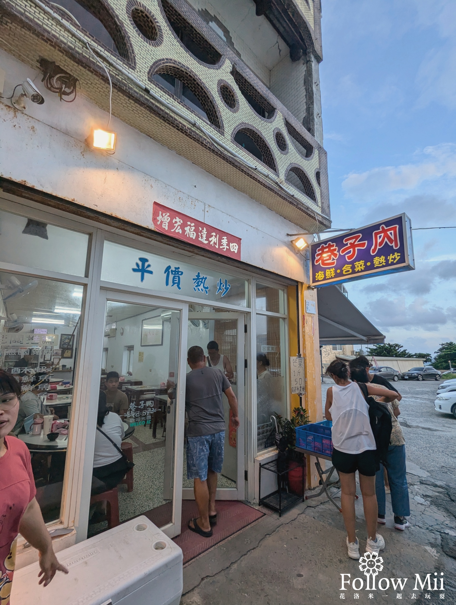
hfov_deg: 78.2
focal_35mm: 16
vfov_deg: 94.4
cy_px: 302
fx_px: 280
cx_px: 228
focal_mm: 2.35
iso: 64
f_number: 2.2
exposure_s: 1/120
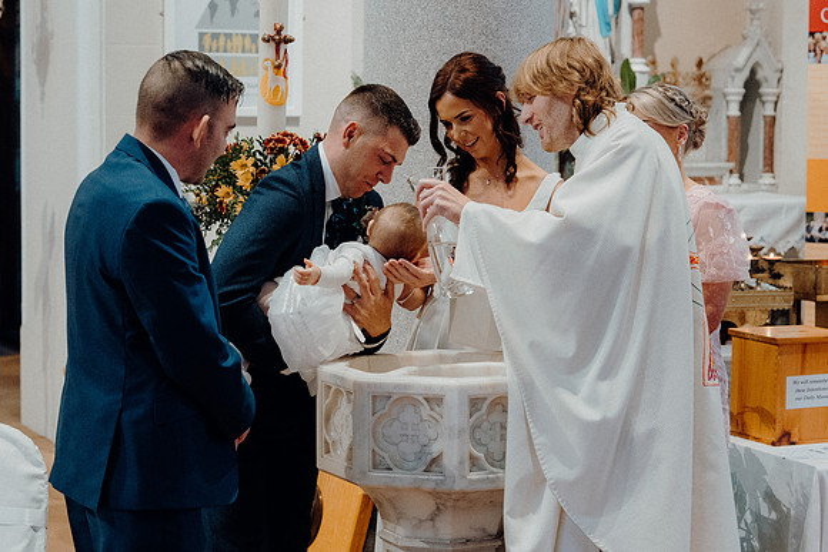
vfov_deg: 15.7
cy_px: 276
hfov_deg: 23.4
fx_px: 2001
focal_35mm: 87
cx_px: 414
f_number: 3.5
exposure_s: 1/160
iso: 3200
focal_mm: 58
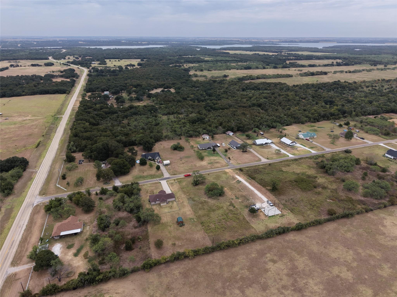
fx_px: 275
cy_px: 148
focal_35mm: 24
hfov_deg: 71.6
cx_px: 198
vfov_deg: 56.8
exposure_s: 1/4000
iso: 200
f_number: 1.8
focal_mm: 8.67
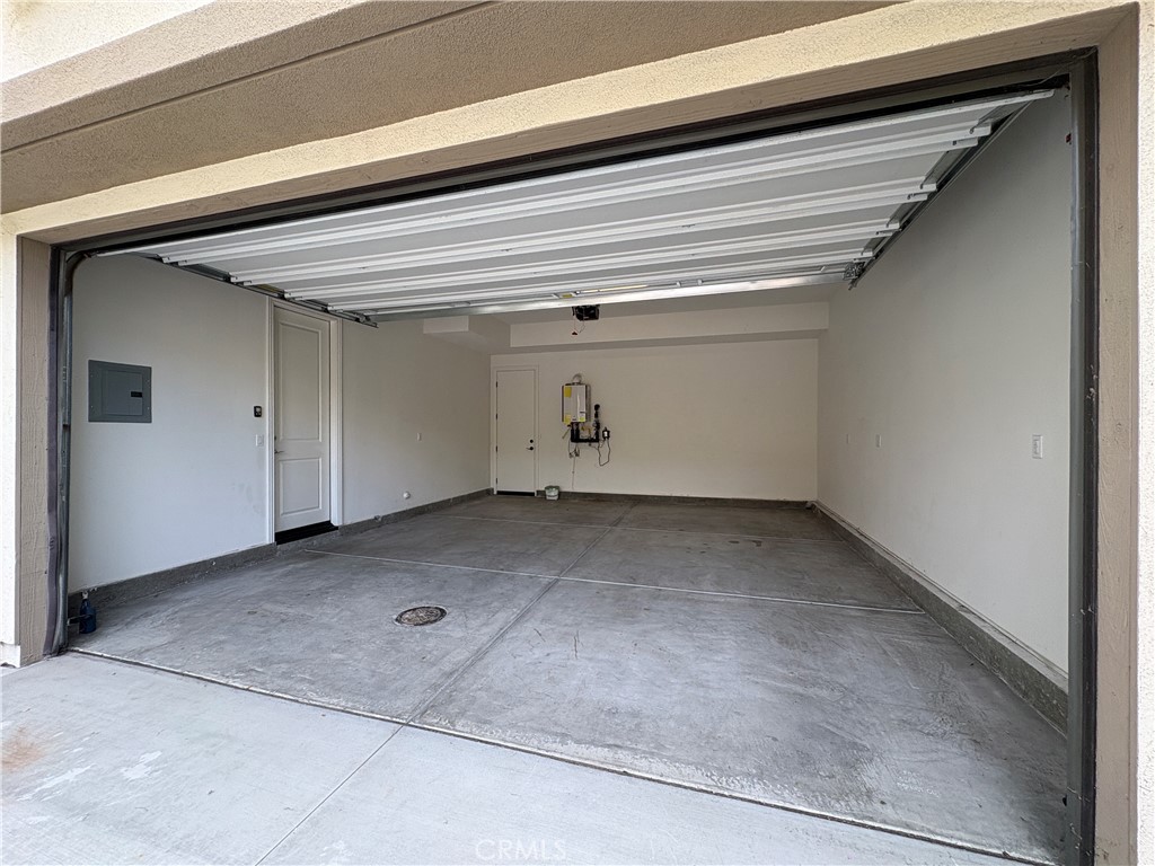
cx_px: 578
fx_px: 467
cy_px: 433
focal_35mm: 14
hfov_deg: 102.1
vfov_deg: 85.7
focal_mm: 2.22
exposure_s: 1/114
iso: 40
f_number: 2.2
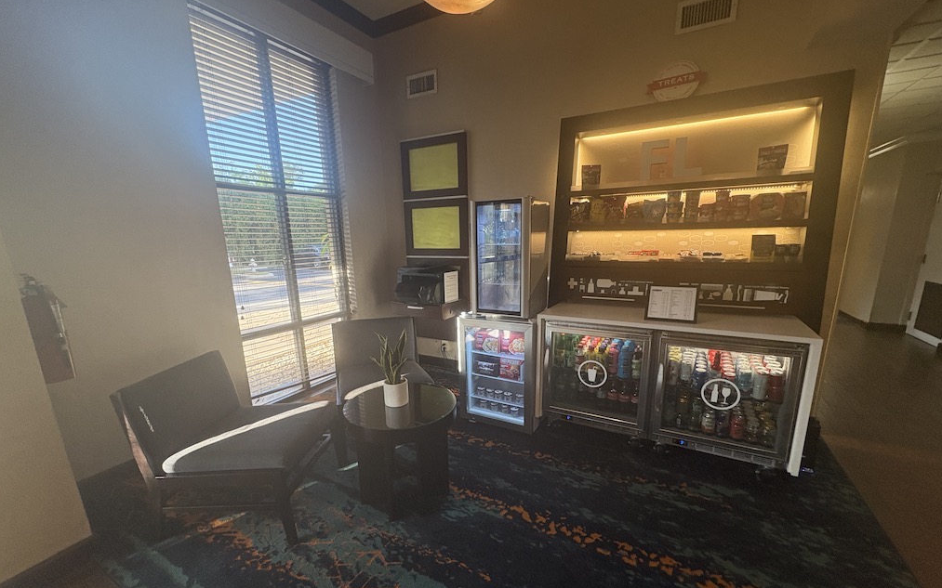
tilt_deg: -13.6
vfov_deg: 74.6
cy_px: 322
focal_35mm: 15
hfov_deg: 101.5
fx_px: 385
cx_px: 468
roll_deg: +2.1
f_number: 2.2
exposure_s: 1/120
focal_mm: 2.22
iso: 400
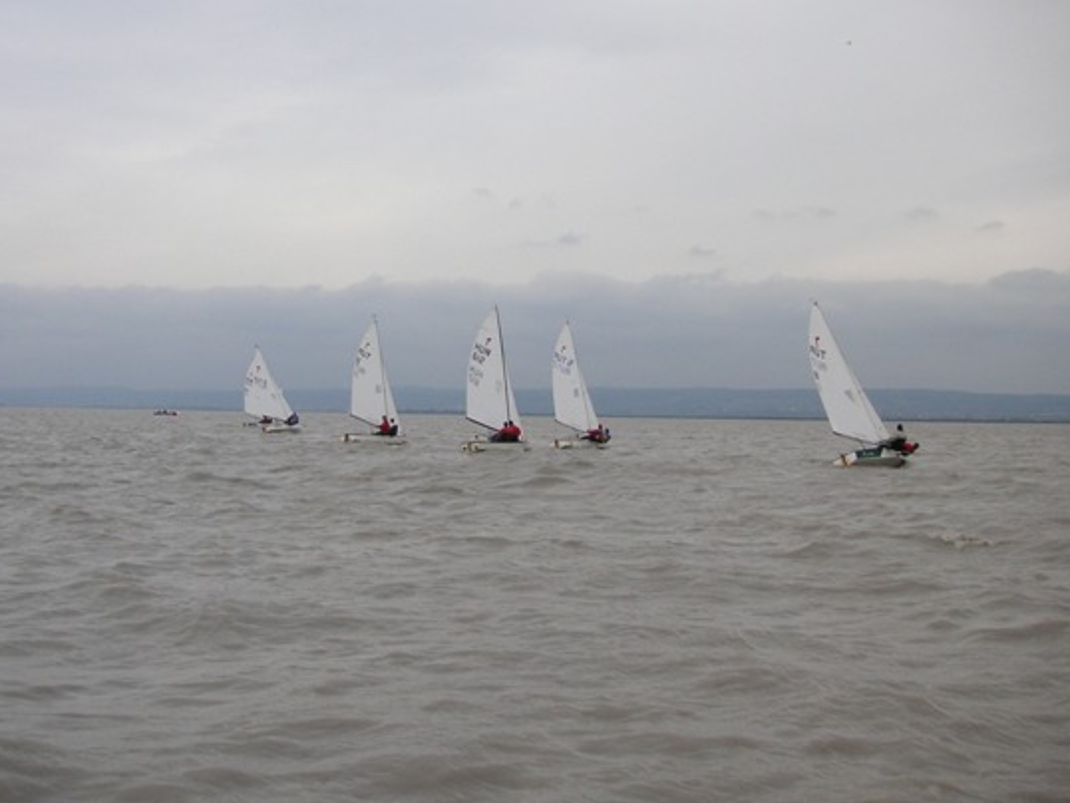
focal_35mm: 44
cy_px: 348
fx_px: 1361
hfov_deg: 42.8
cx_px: 453
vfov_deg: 32.9
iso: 50
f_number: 6.7
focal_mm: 6.1
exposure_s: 1/180
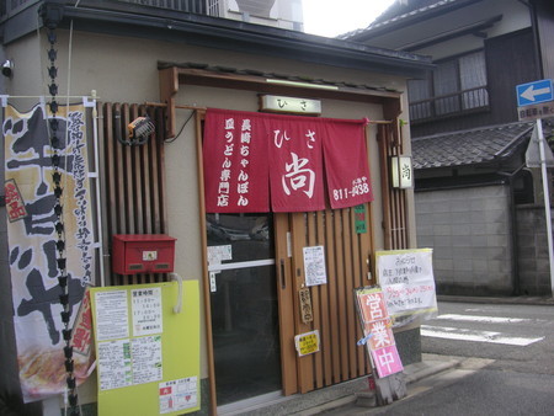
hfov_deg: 50.1
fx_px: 592
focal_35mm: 37
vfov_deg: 38.7
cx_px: 277
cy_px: 208
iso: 50
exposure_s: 1/350
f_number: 2.8
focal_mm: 6.1
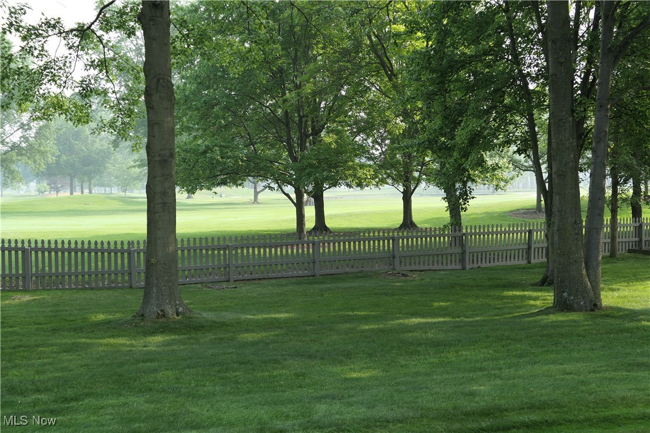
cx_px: 325
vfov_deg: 27.5
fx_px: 885
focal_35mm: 49
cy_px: 216
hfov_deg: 40.3
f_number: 2.8
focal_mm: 18
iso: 125
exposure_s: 1/320
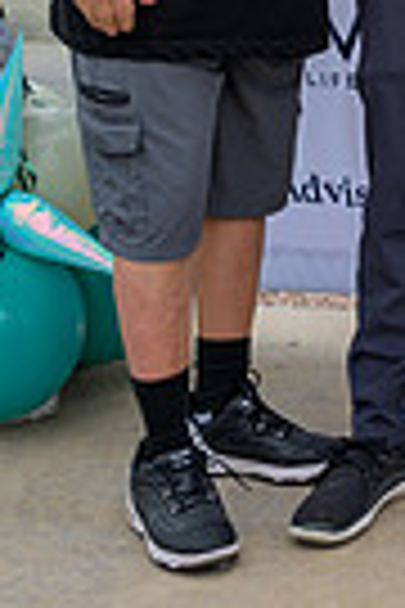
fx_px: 2075
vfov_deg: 15.6
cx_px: 626
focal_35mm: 123
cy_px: -248
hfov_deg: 10.7
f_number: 4
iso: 125
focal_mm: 37
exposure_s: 1/200
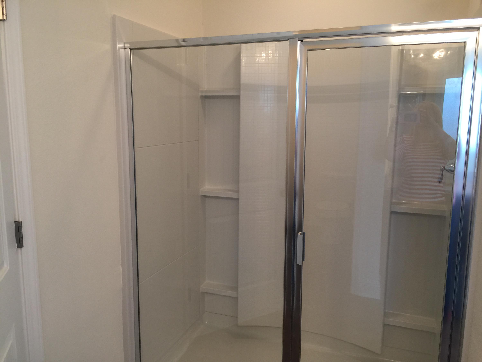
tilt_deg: -8.0
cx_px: 241
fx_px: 404
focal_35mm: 29
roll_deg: -1.4
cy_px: 181
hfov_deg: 61.7
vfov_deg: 48.2
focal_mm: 4.15
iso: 32
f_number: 2.2
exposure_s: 1/15
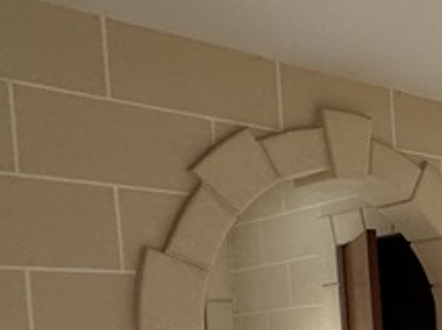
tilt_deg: -3.3
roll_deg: +2.7
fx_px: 855
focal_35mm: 67
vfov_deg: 20.4
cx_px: 593
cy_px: 398
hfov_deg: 24.7
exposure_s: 1/50
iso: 400
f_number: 2.2
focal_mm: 2.22
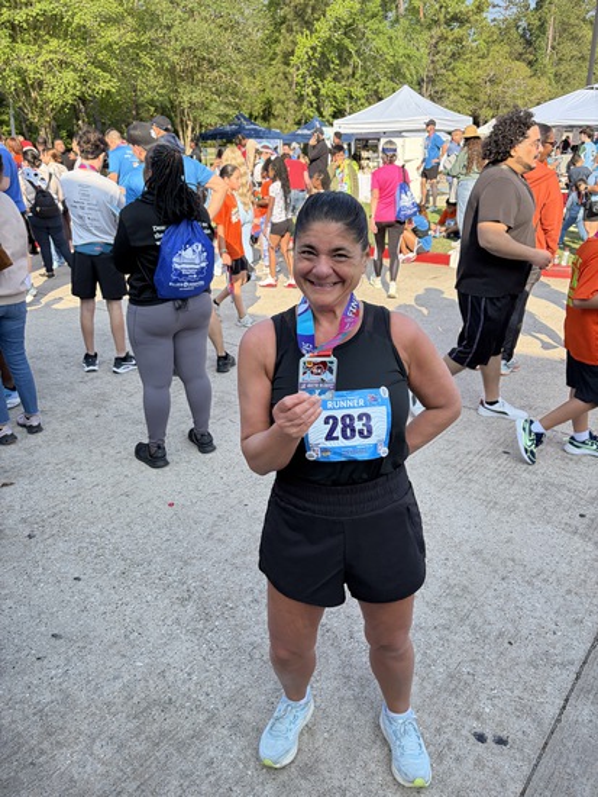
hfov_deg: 53.1
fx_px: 598
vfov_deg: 67.3
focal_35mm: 26
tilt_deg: -22.9
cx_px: 299
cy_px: 398
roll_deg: -0.5
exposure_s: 1/1239
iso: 64
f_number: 1.6
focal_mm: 5.96
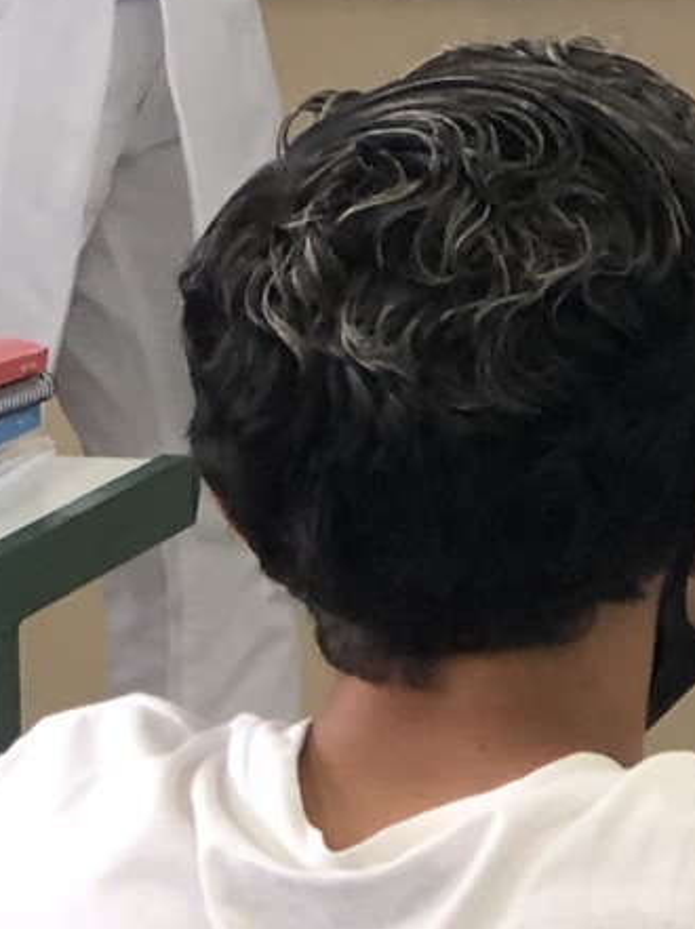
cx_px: 423
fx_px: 7104
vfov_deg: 7.4
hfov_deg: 5.6
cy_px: -183
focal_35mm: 265
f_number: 2.8
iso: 80
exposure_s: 1/30
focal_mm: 6.6
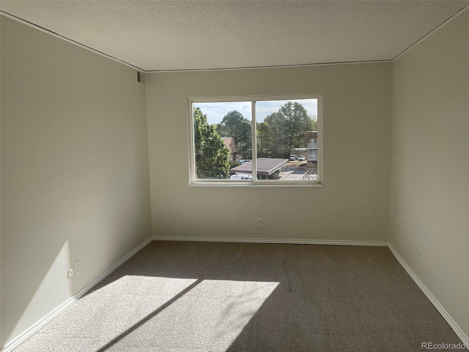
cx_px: 234
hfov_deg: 61.7
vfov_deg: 48.2
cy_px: 176
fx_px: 393
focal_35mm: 29
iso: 16
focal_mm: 3
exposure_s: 1/759
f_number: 1.8
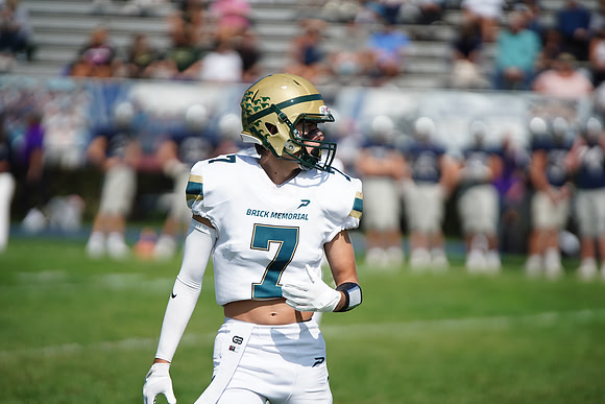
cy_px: 202
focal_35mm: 300
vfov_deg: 4.6
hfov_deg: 6.9
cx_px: 302
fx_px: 5043
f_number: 2.8
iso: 400
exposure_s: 1/8000
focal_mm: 300
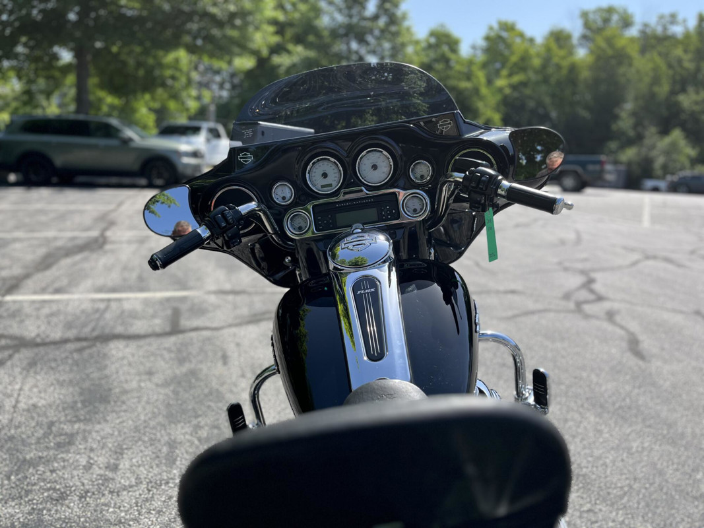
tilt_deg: -10.0
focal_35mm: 26
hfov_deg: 67.3
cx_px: 352
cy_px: 264
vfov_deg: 53.1
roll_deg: -4.2
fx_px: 529
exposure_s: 1/2062
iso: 50
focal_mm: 5.1
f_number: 1.6
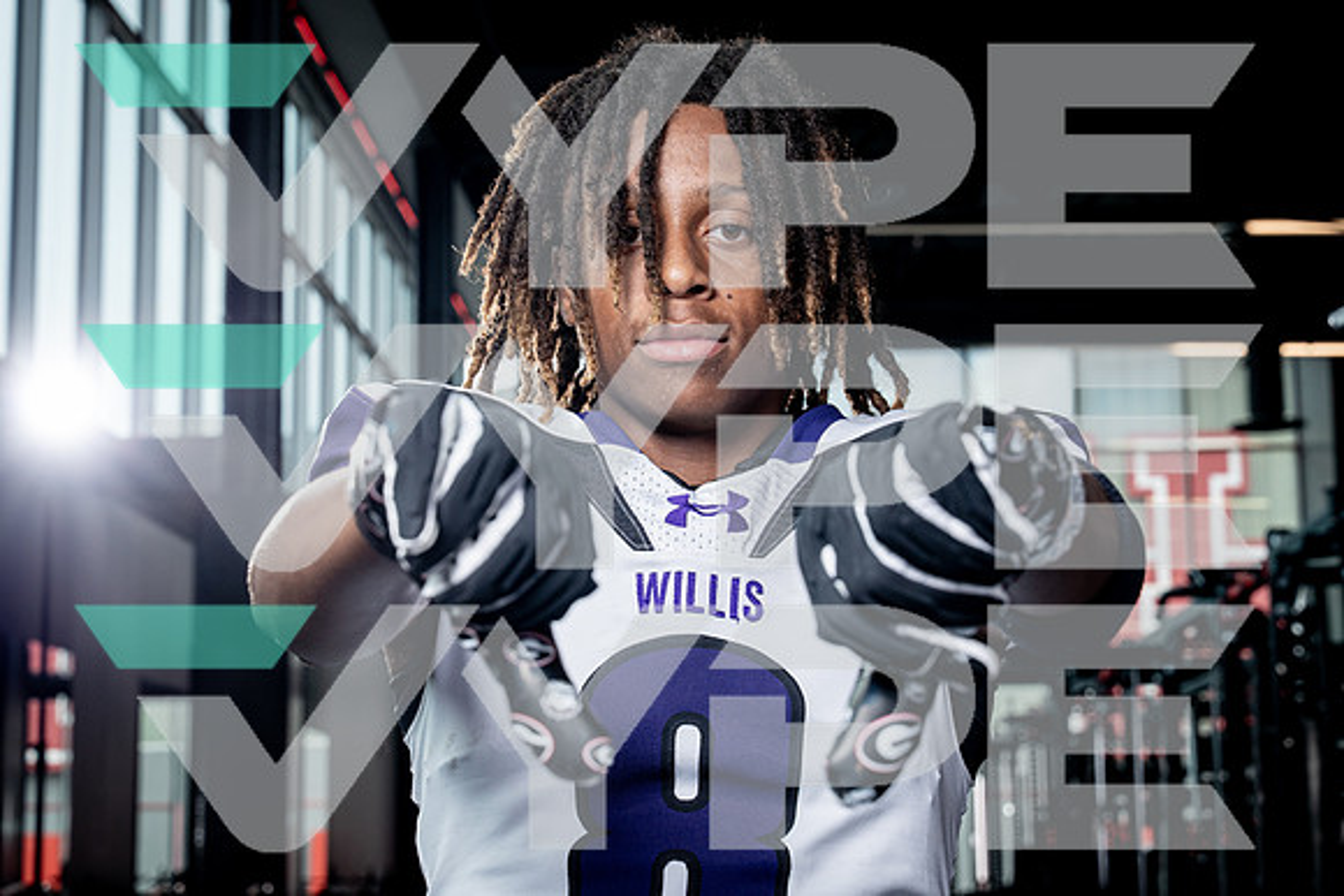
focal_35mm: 70
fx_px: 2614
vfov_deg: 19.5
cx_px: 672
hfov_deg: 28.8
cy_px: 448
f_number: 8
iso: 640
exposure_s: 1/250
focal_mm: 70
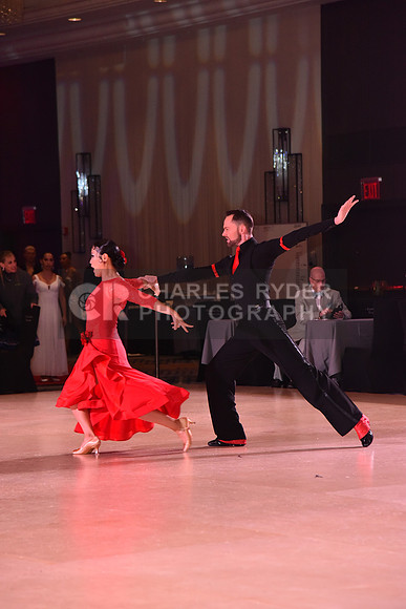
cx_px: 203
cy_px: 304
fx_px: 2029
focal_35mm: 120
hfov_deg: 11.4
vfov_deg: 17.1
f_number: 5.6
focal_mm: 120
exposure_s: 1/250
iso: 2500
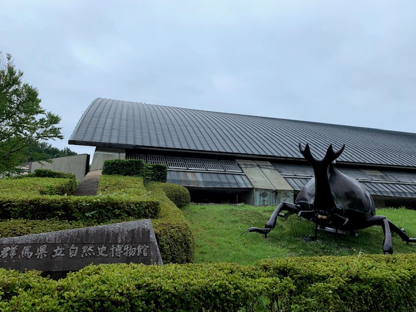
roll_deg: -1.5
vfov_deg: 53.1
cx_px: 208
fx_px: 312
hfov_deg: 67.3
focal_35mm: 26
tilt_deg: +9.4
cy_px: 156
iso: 25
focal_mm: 4.25
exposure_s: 1/1032
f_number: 1.8
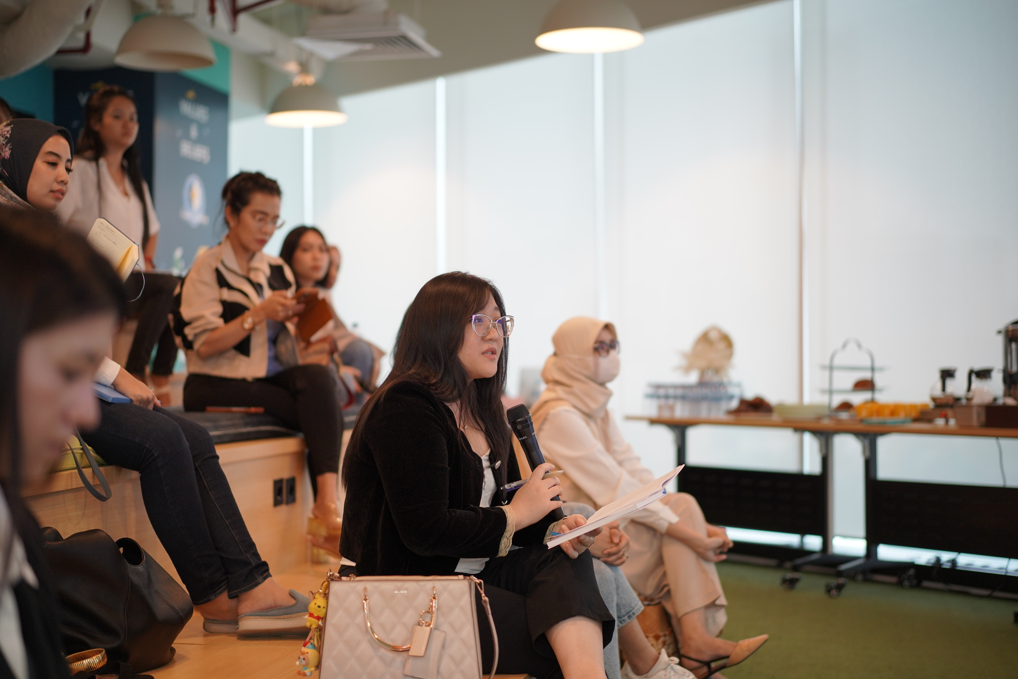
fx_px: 1555
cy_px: 340
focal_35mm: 55
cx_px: 509
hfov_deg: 36.2
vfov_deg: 24.6
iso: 500
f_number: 1.8
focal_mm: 55
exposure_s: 1/200
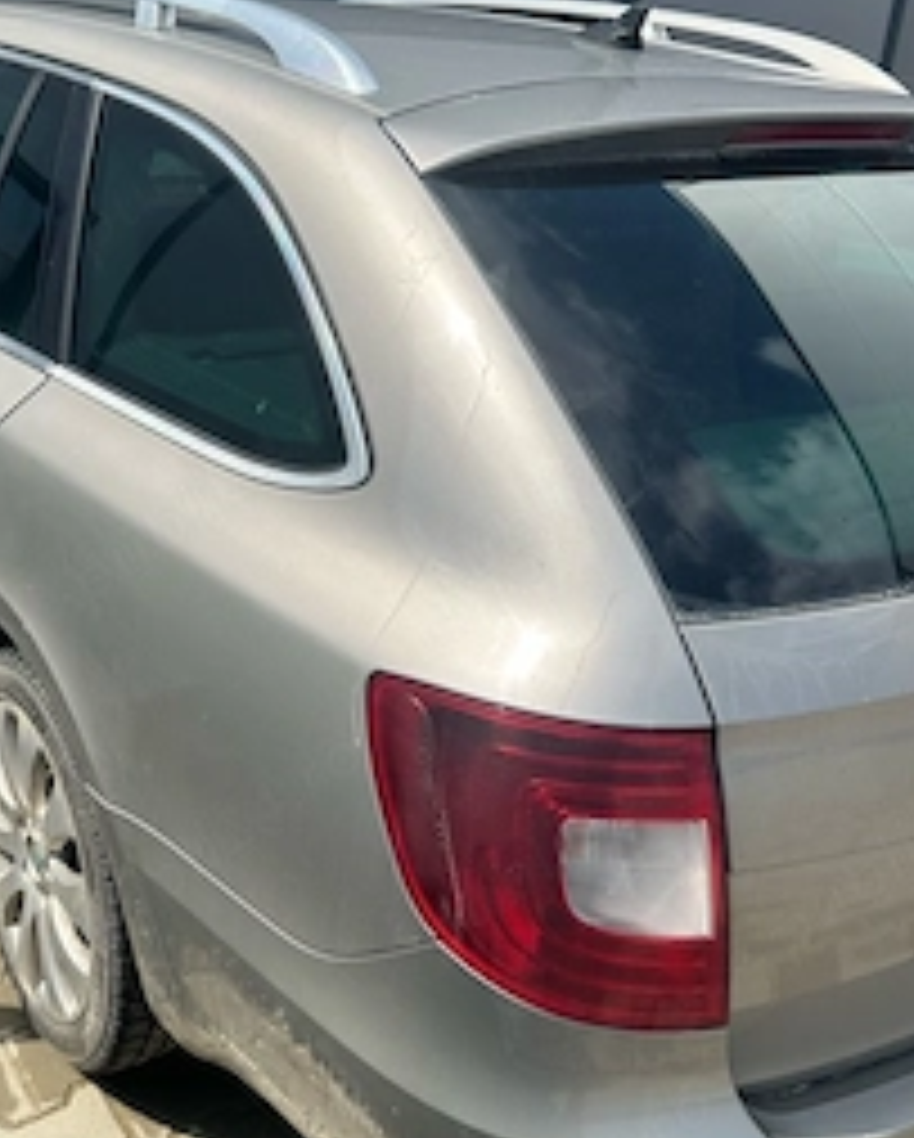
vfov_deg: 49.0
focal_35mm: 37
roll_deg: -2.5
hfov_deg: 39.7
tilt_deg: -19.1
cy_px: 549
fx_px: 1249
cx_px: 306
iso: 80
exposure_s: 1/5000
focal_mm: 6.86
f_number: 1.78
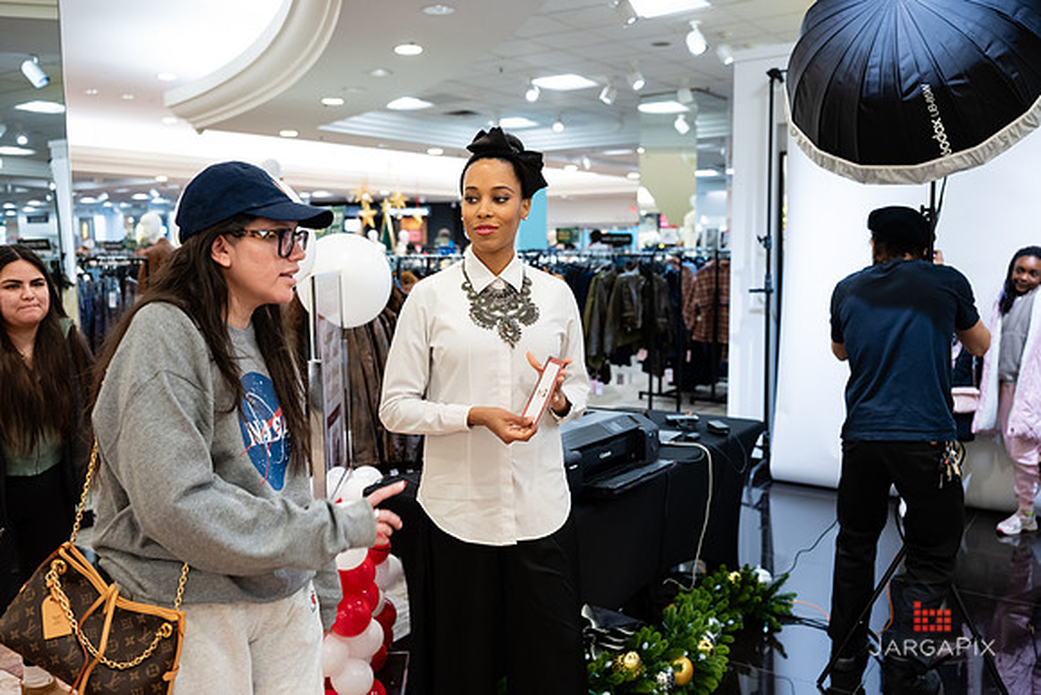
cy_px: 348
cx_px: 520
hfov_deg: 59.7
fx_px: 907
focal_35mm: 31
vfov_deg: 41.9
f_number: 3.2
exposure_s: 1/125
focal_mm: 31
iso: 1000
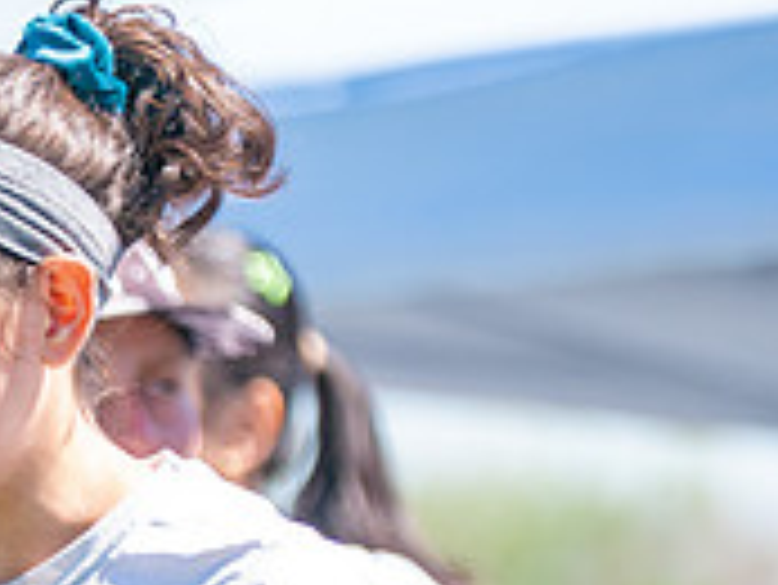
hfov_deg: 4.1
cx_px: -18
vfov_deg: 3.1
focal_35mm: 484
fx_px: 10886
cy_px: 560
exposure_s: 1/1600
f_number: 2.8
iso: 250
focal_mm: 150
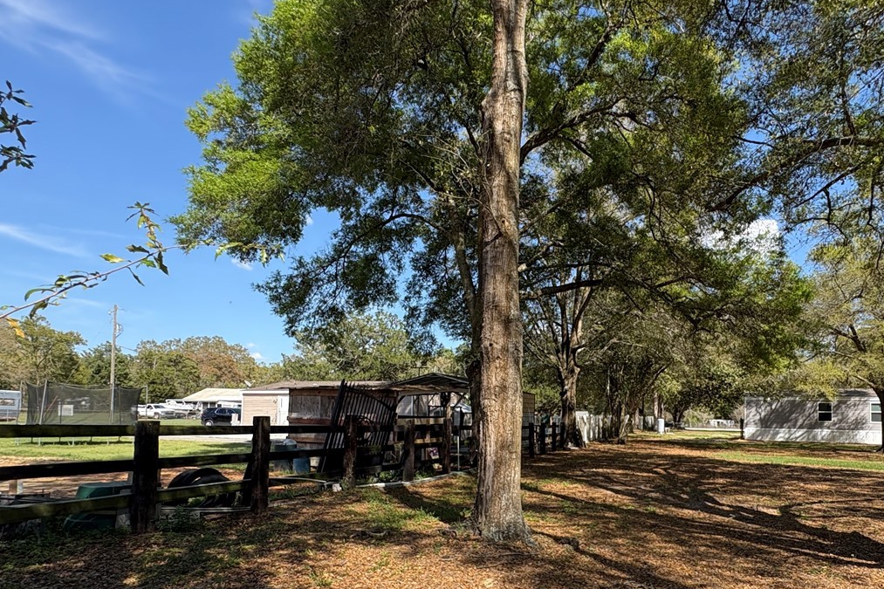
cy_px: 392
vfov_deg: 54.0
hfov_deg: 75.3
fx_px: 565
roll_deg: -0.8
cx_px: 531
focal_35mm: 23
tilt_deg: +2.3
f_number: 2.2
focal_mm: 2.22
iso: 50
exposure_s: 1/812
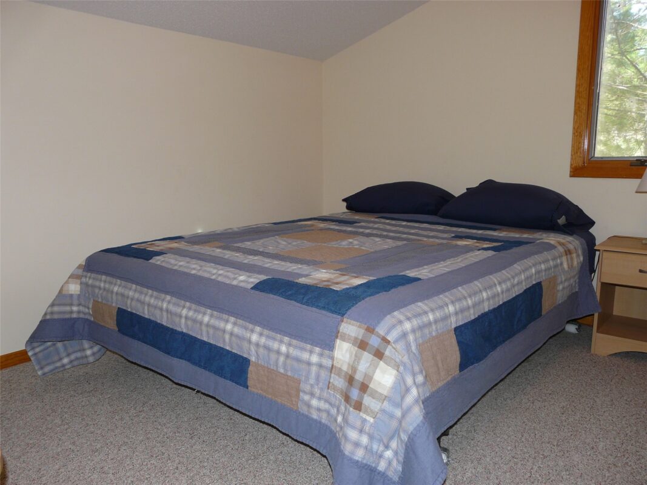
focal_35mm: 28
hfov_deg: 63.4
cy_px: 242
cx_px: 324
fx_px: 523
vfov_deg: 49.7
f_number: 2.8
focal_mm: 4.6
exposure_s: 1/30
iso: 100
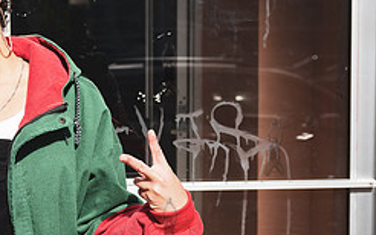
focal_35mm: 85
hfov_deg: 23.3
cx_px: -8
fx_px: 871
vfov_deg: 15.4
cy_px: 145
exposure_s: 1/500
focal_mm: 28
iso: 200
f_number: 4
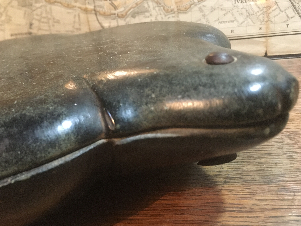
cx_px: 151
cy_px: 112
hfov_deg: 60.0
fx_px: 261
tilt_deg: -24.3
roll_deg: +7.0
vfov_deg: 46.8
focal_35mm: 30
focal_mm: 4.15
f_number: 2.2
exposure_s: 1/17
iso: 320
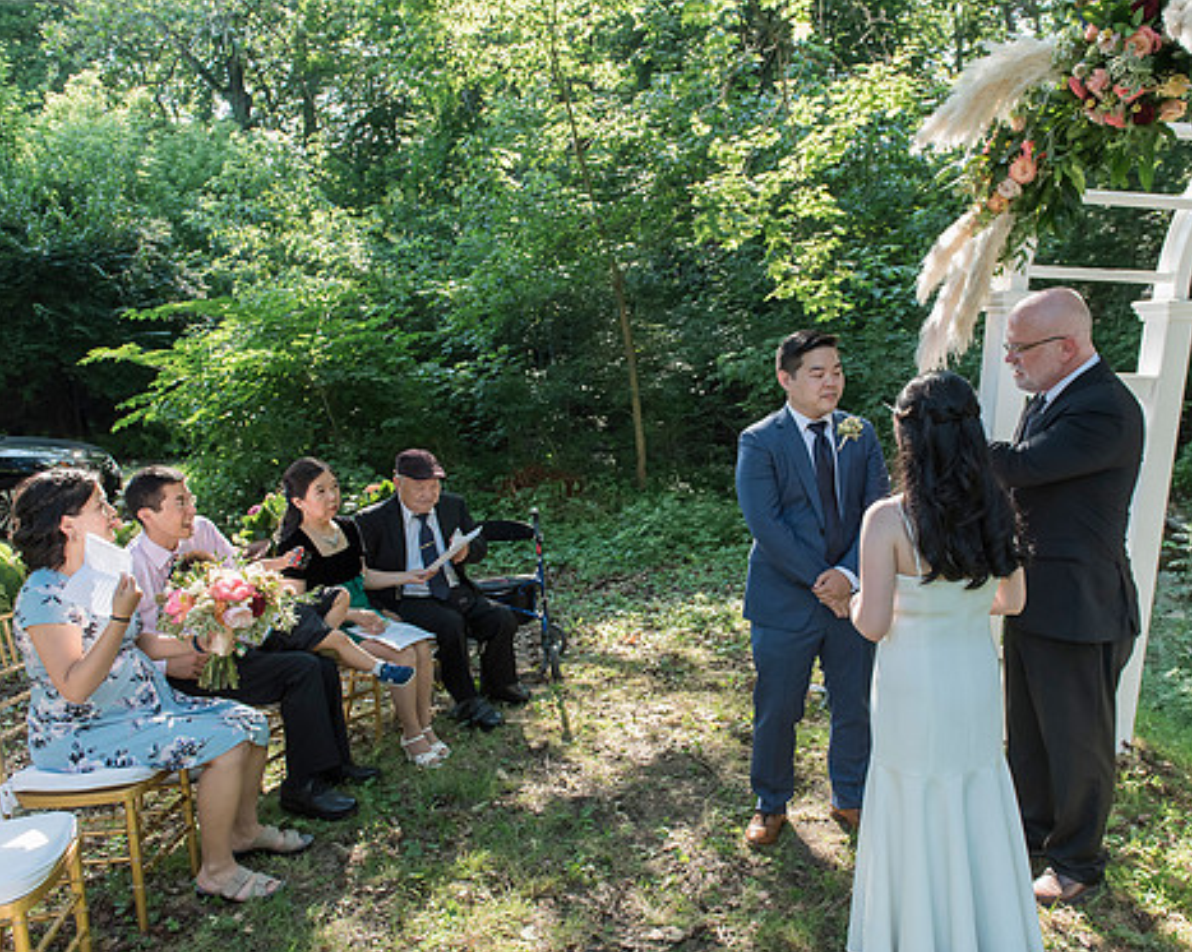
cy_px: 491
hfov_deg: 62.1
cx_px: 666
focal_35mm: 28
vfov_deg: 51.5
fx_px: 987
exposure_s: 1/500
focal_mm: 24
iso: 1000
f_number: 4.5
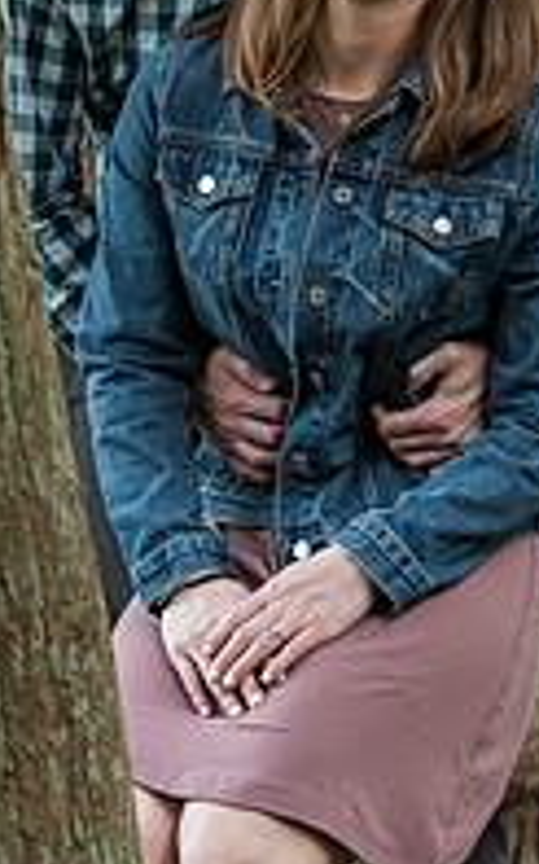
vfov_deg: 9.9
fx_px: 4939
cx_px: 491
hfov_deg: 6.2
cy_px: 114
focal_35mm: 210
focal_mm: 90
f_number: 3.5
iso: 1250
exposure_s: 1/80
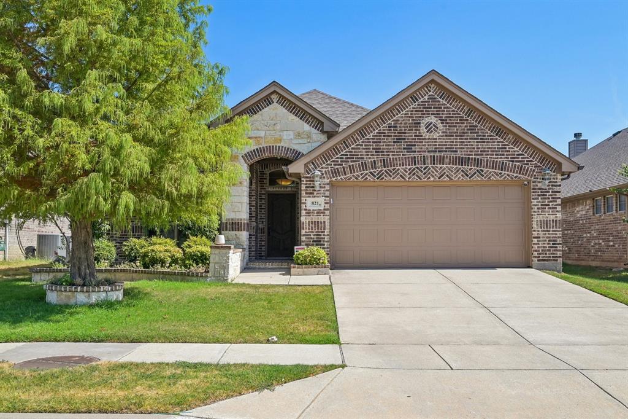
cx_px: 314
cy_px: 210
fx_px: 523
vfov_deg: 43.6
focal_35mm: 30
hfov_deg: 61.9
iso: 400
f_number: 8
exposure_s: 1/800
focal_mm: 30
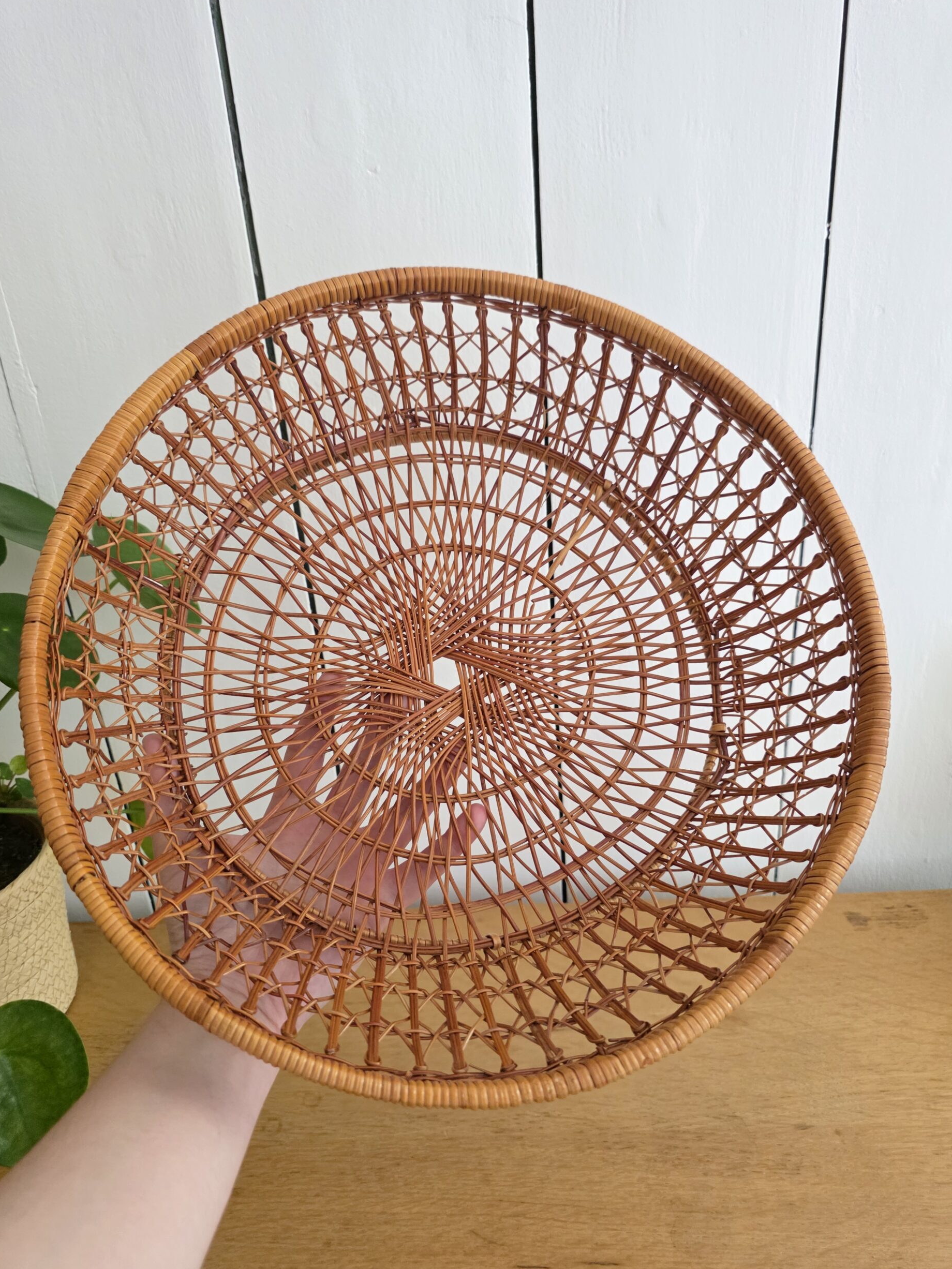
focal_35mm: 24
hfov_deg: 56.8
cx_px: 467
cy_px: 623
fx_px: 880
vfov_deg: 71.6
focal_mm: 6.3
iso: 1600
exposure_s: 1/60
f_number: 1.7
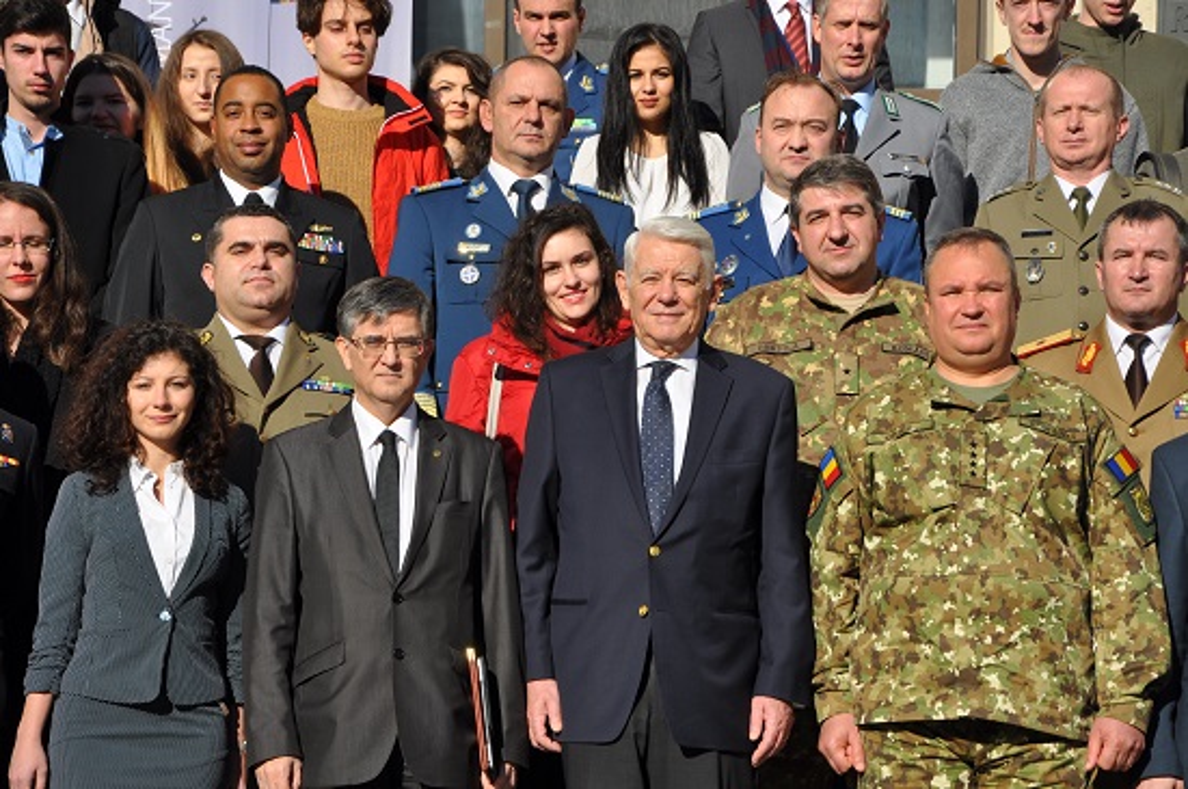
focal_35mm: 158
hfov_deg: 13.1
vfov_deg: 8.7
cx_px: 594
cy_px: 394
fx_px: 5190
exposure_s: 1/500
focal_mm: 105
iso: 200
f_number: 11
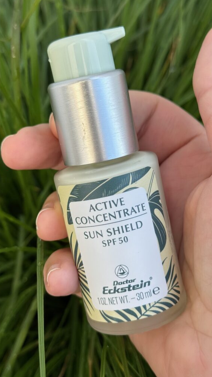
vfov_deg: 39.2
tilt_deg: -56.1
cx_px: 96
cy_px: 189
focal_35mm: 53
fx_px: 530
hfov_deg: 22.6
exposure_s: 1/952
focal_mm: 6.76
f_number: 1.78
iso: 64
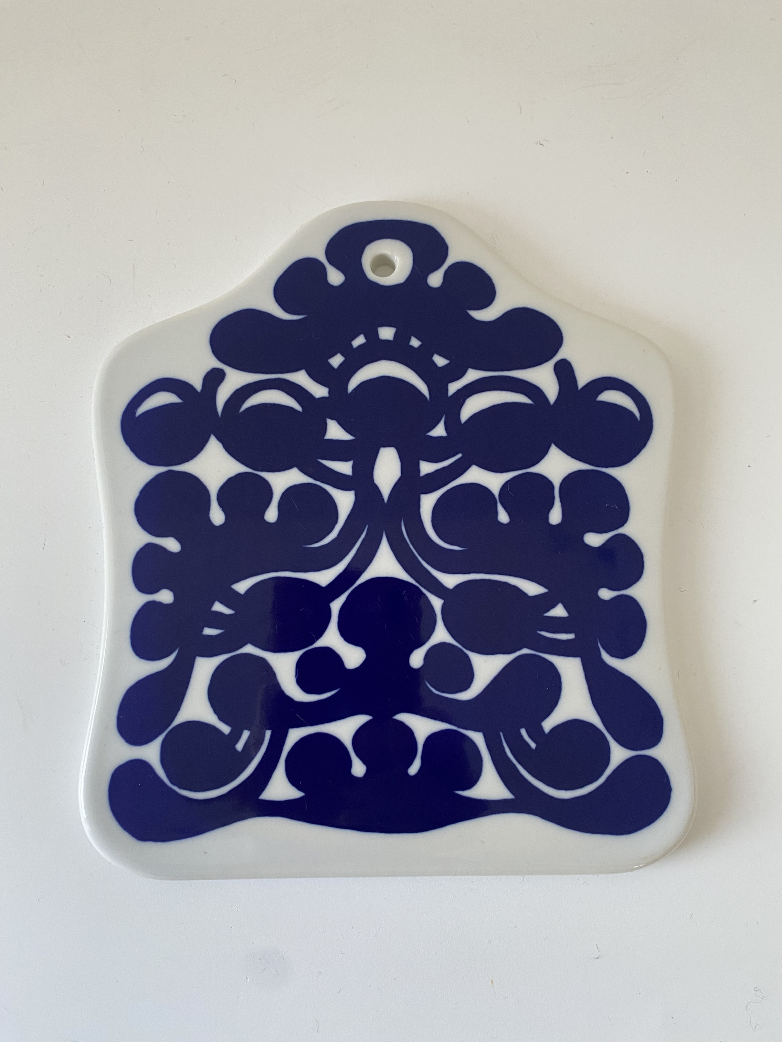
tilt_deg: -83.6
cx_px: 391
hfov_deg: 53.1
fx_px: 783
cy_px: 521
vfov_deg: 67.3
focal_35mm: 26
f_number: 1.8
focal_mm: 4.25
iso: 125
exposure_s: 1/86
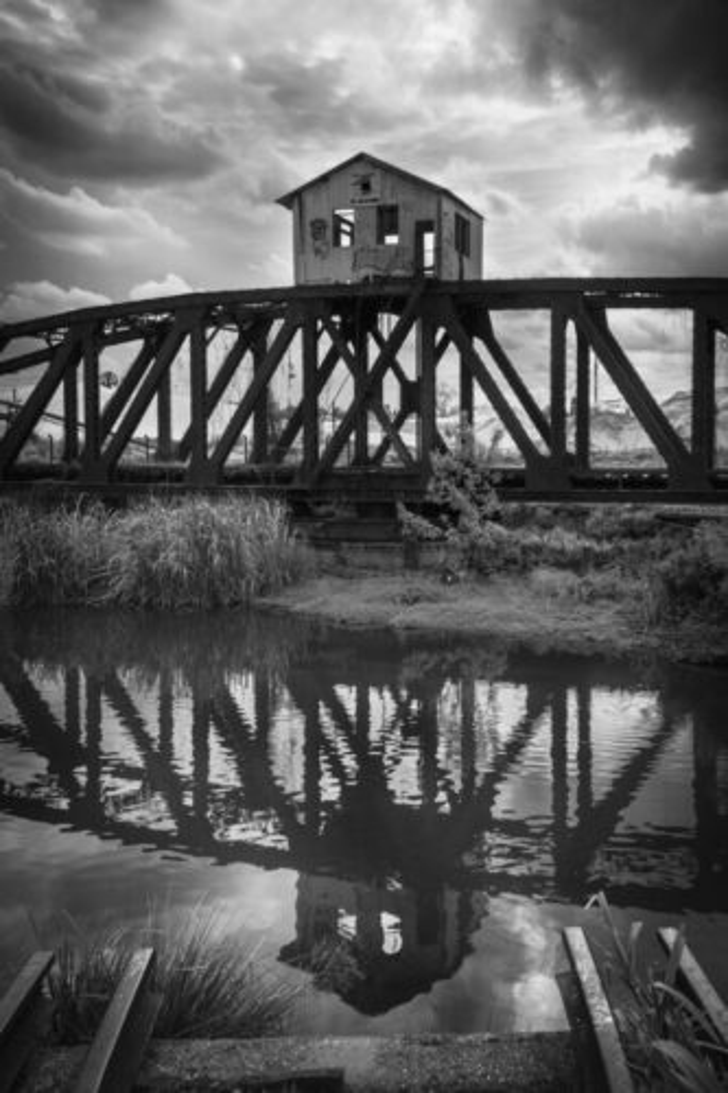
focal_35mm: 34
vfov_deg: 55.1
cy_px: 546
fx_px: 1047
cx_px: 364
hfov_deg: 38.3
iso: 100
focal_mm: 23
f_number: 8
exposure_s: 1/200
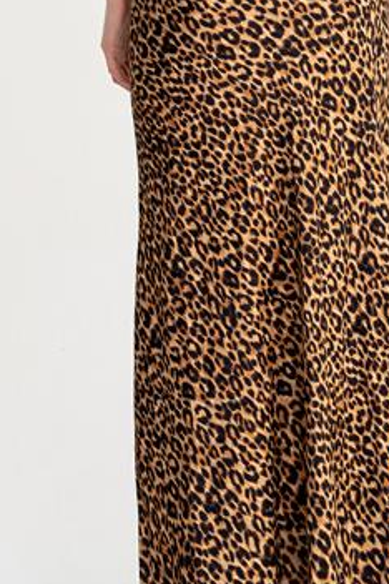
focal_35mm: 163
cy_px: -31
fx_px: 2645
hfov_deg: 8.4
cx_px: 286
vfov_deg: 12.4
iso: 100
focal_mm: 58.8
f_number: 7.1
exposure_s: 1/125
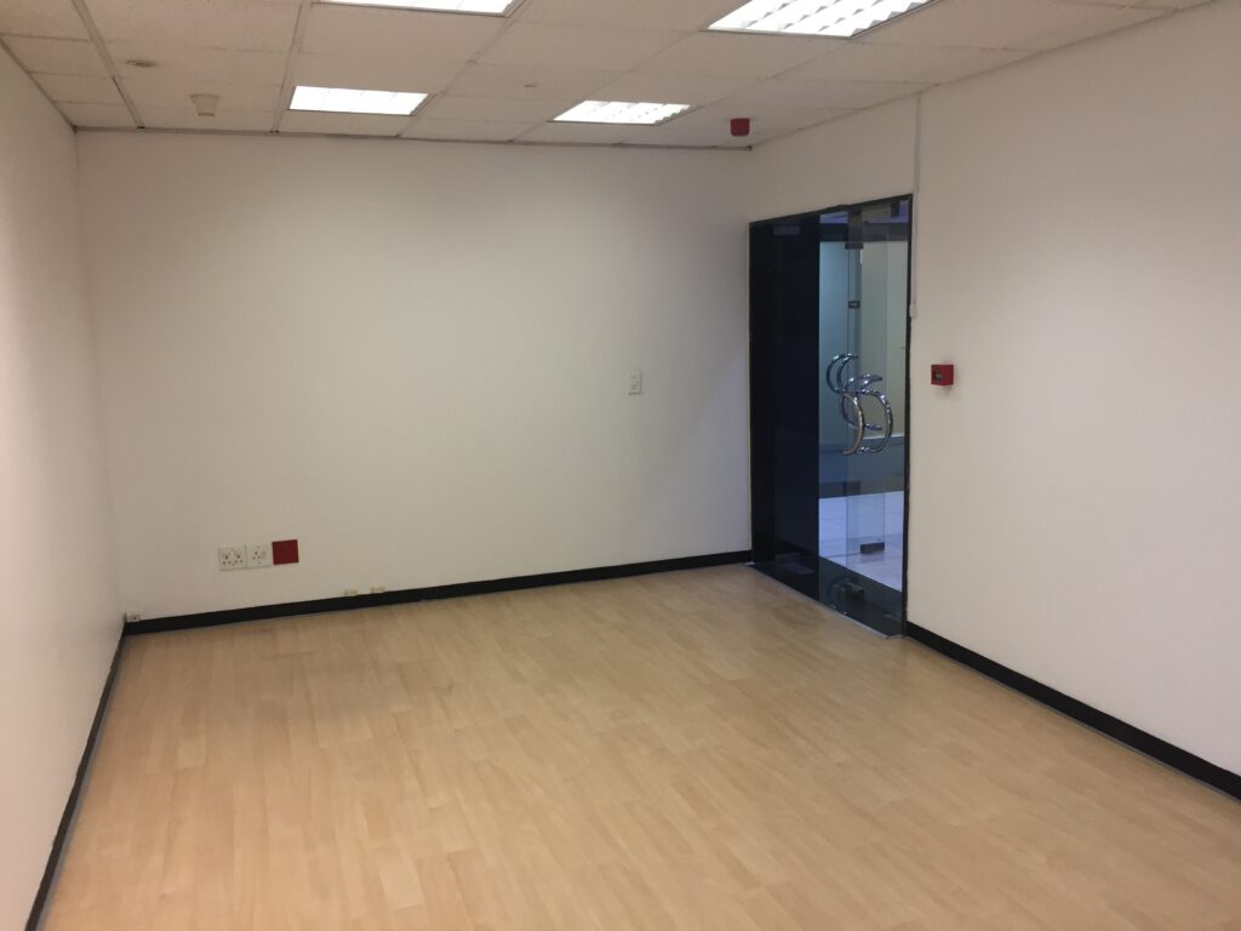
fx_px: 1040
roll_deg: +1.3
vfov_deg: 48.2
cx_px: 620
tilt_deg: -8.9
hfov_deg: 61.7
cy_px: 466
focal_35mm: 29
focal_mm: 4.15
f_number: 2.2
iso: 50
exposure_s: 1/33
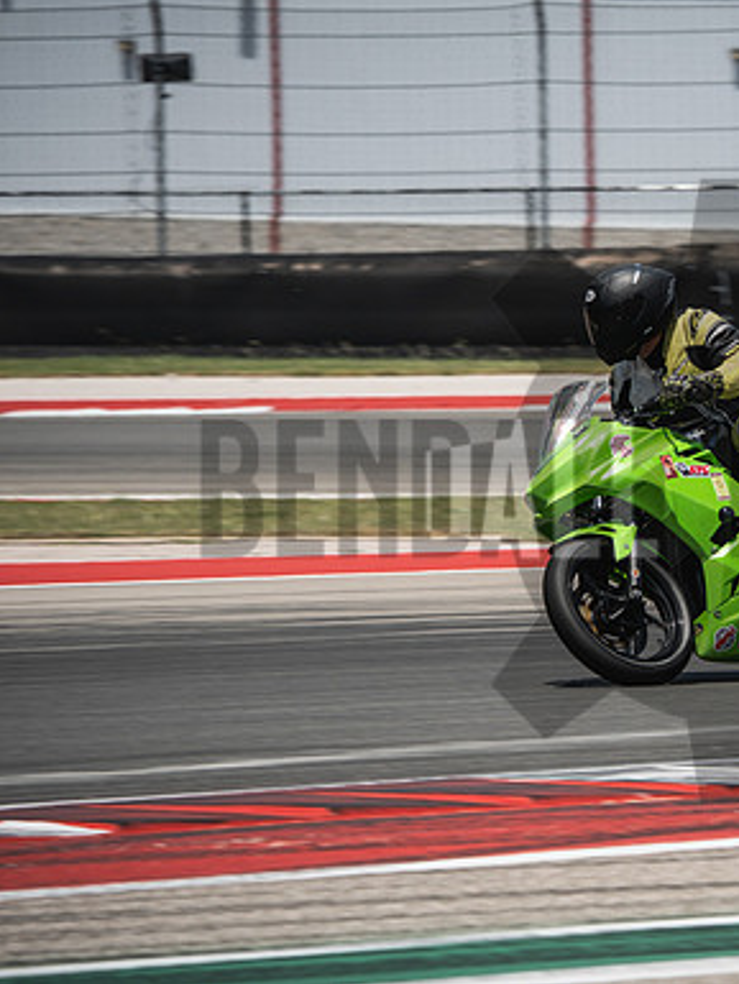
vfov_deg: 4.6
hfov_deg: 3.4
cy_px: 492
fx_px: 12375
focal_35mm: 435
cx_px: 739
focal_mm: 200
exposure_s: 1/400
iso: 160
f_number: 7.1
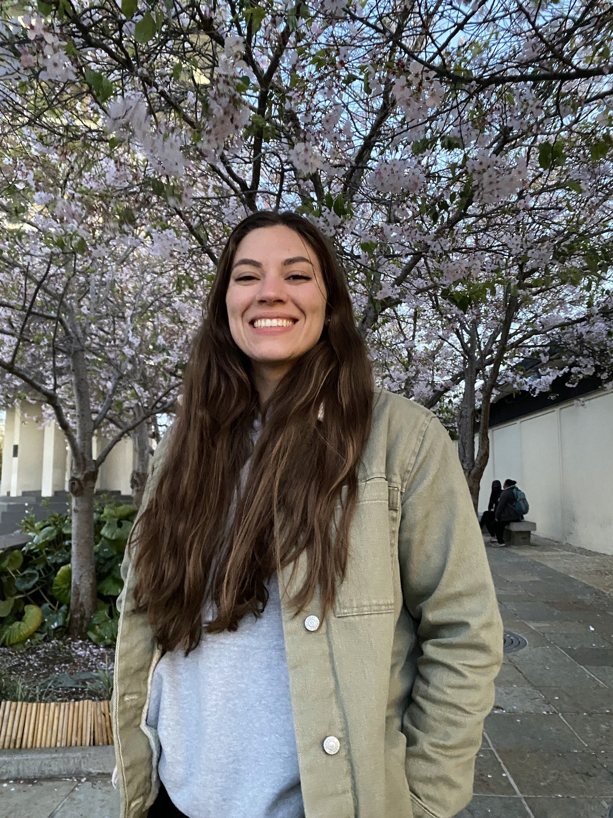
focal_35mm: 26
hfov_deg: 53.1
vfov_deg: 67.3
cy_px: 409
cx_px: 306
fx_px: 614
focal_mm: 4.25
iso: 1000
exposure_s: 1/30
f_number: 1.8
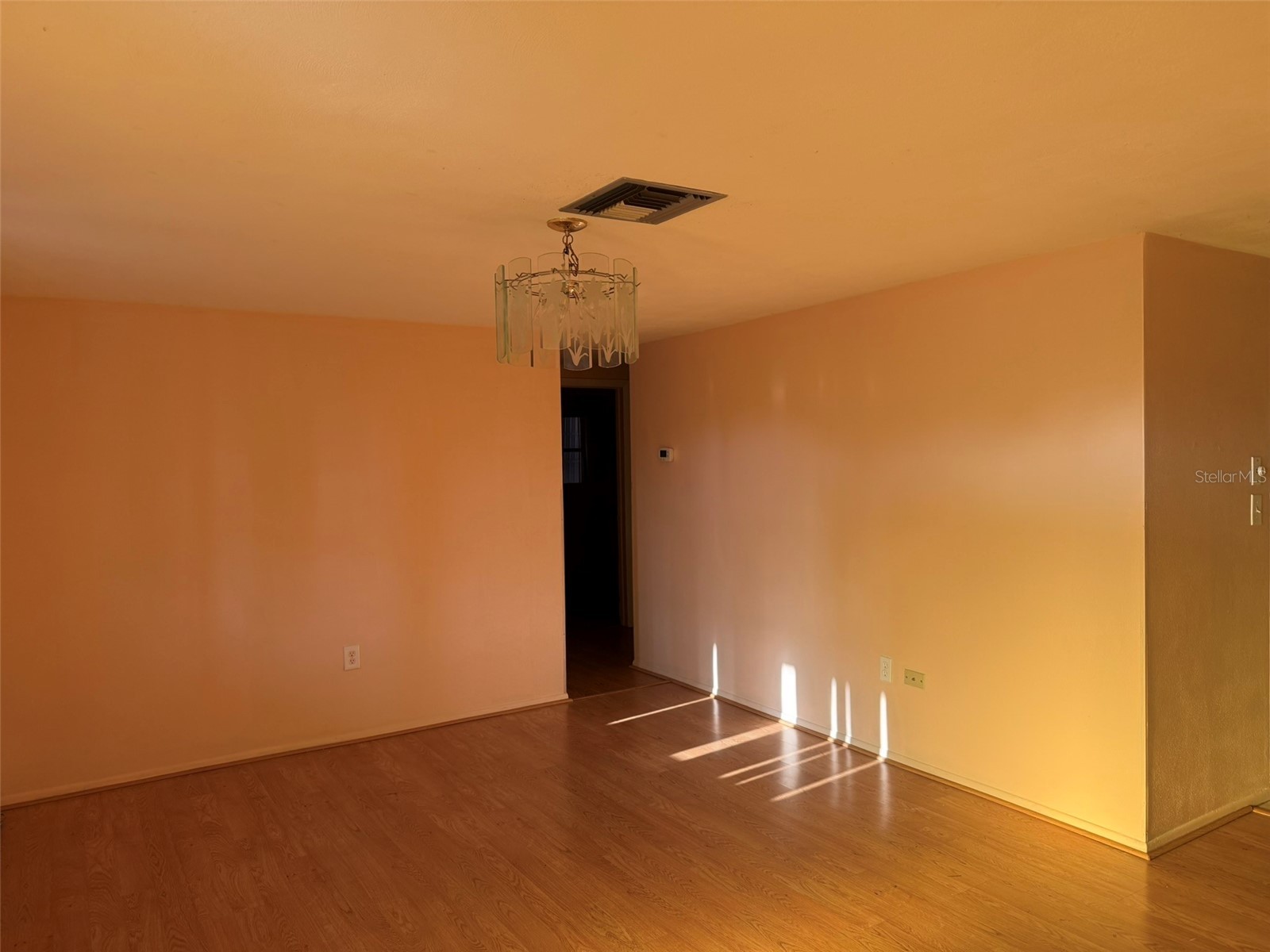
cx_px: 635
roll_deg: +0.8
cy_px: 476
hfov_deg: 71.6
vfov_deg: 56.8
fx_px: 881
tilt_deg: -0.1
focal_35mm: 24
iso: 160
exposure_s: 1/121
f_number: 1.78
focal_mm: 6.76
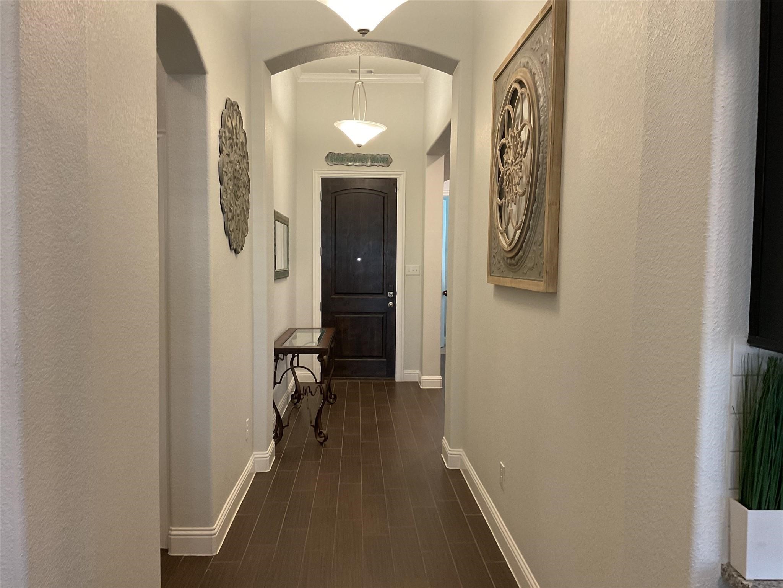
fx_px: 656
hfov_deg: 61.7
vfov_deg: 48.2
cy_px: 294
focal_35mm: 29
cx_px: 392
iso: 125
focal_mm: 3
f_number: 1.8
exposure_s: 1/60
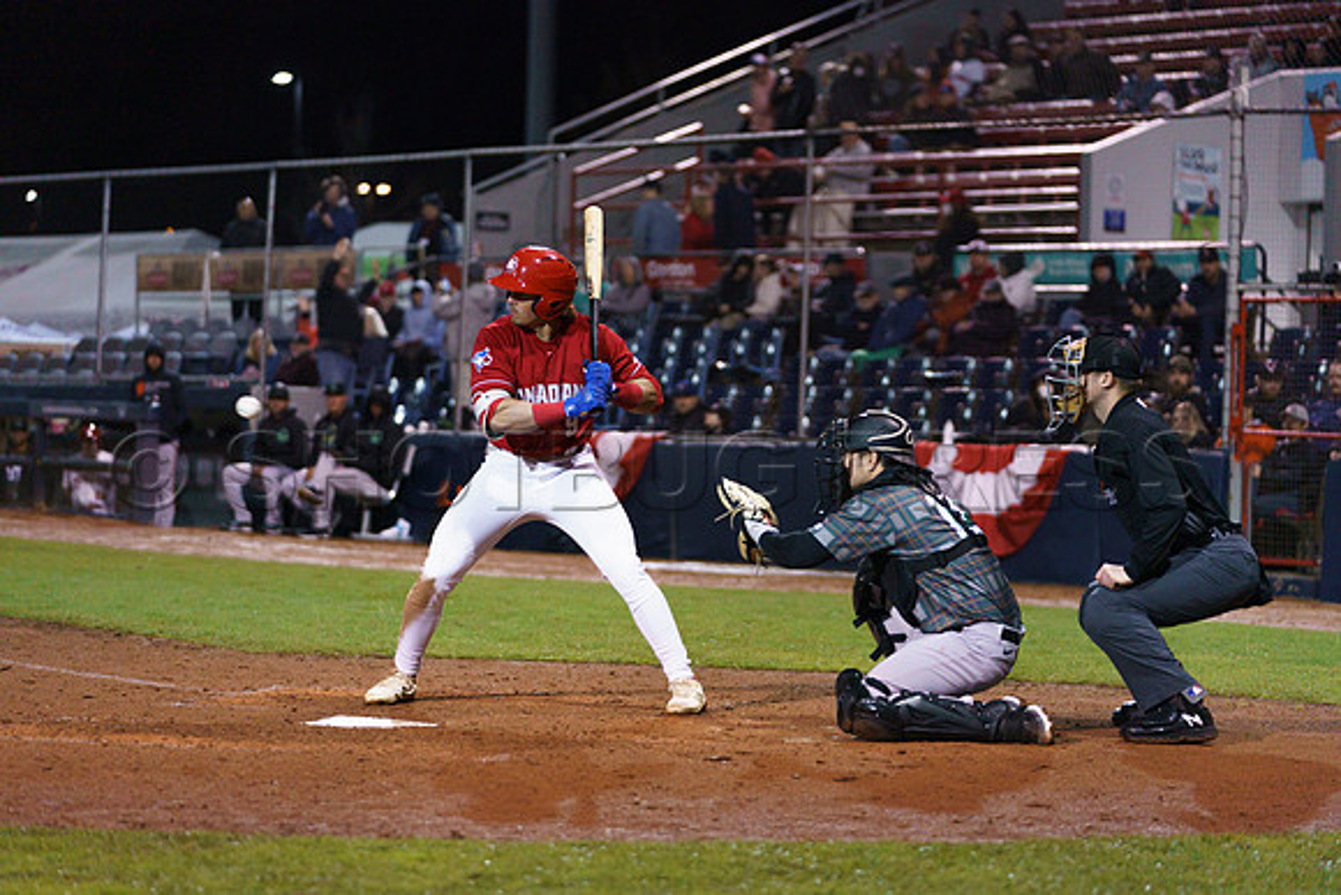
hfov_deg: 16.9
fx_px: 4508
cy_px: 448
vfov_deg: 11.3
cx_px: 670
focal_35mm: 121
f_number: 2.8
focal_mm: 121
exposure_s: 1/1250
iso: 2000
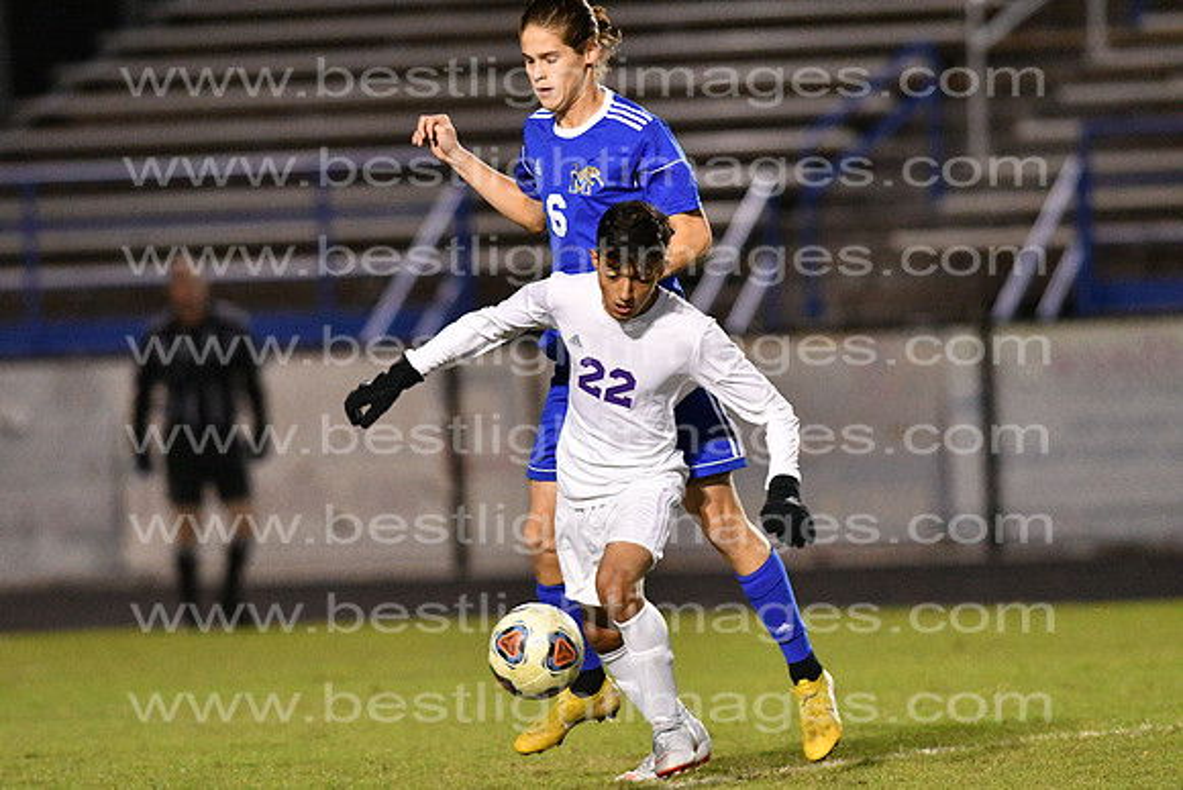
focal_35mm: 450
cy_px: 395
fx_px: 14790
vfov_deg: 3.1
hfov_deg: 4.6
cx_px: 592
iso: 10000
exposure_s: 1/800
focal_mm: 300
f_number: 3.5
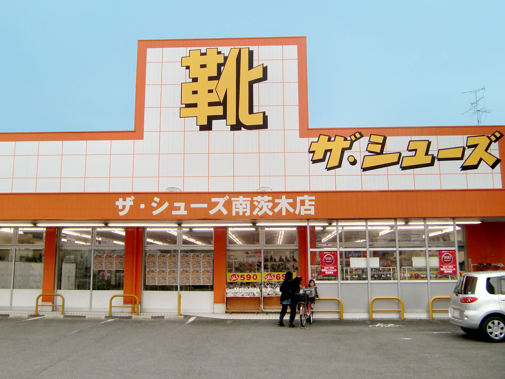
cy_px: 167
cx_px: 231
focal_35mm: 40
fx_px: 583
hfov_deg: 46.8
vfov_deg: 35.9
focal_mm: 5.8
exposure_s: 1/800
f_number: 2.7
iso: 64
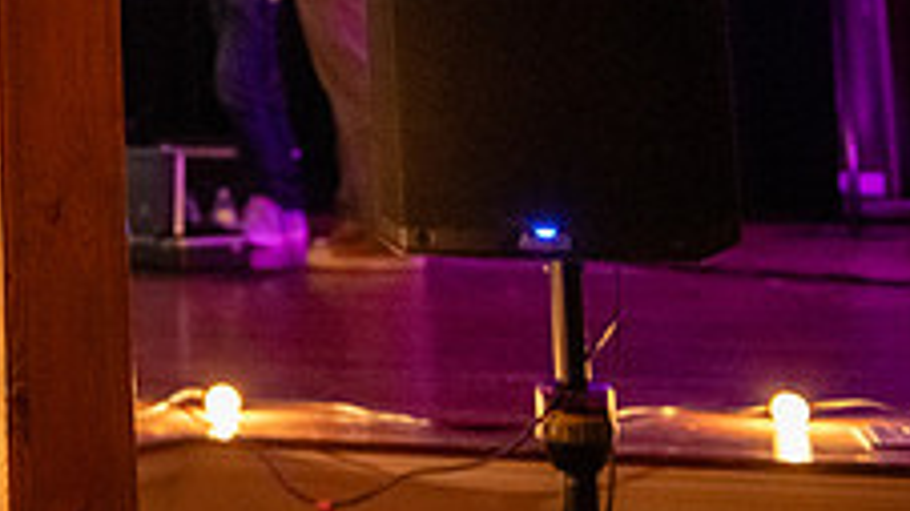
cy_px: -171
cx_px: -161
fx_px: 2075
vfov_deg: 13.5
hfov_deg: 22.9
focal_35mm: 86
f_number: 2.8
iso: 8000
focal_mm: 32
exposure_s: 1/50
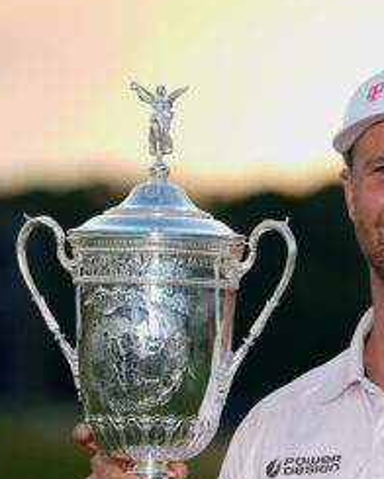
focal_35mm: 582
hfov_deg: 2.7
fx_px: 8268
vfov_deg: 3.3
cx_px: 360
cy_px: 352
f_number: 3.2
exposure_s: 1/400
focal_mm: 150
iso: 80
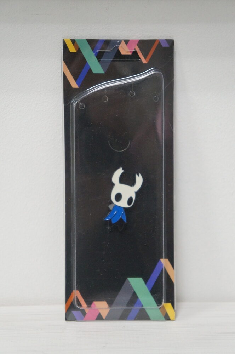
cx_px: 118
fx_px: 692
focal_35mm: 70
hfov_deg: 19.3
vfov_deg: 28.7
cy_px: 177
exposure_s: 1/80
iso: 2500
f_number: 5
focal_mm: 47
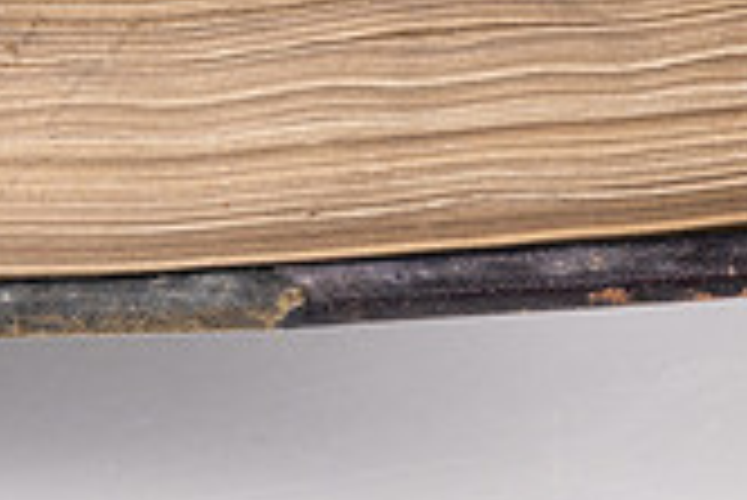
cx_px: 22
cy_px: -182
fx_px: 4361
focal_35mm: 210
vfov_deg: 6.5
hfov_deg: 9.7
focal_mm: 60
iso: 100
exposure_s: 1/125
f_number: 13
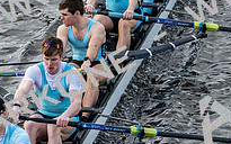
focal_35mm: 623
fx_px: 3921
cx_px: 103
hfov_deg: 3.4
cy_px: 42
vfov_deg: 2.1
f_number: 5.6
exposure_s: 1/1250
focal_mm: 216
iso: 800
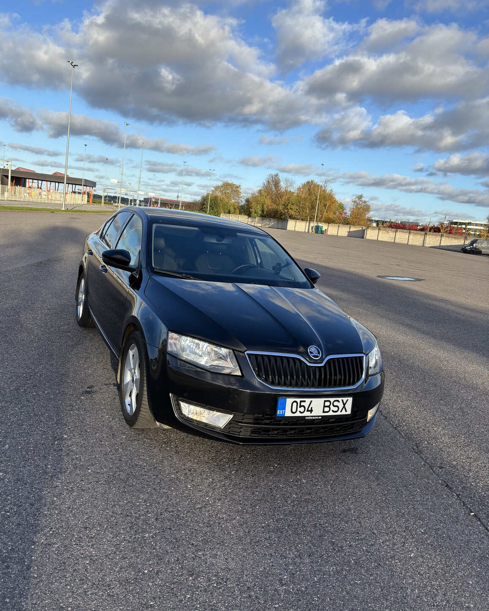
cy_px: 291
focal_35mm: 28
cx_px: 236
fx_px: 507
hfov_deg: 51.5
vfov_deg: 62.2
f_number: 1.6
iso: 50
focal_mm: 5.96
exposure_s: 1/1876
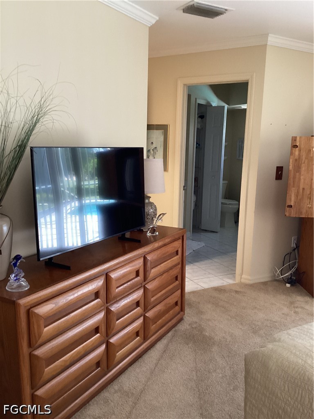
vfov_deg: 58.4
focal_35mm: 31
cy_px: 210
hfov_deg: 45.4
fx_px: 375
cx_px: 157
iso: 320
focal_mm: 3.3
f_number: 2.4
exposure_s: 1/60
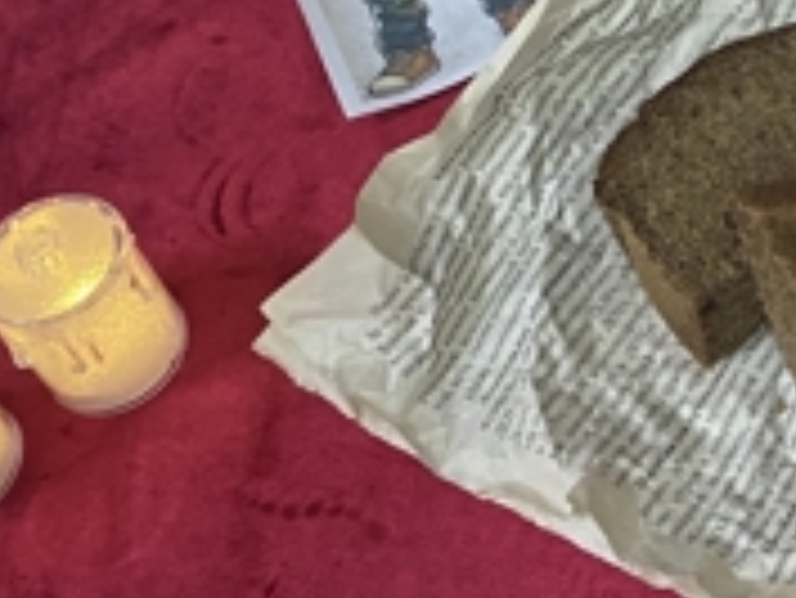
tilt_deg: -49.1
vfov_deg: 13.8
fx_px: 2255
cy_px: -391
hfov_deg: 17.6
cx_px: 1252
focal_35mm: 98
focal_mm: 4.25
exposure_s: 1/50
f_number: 1.8
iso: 160
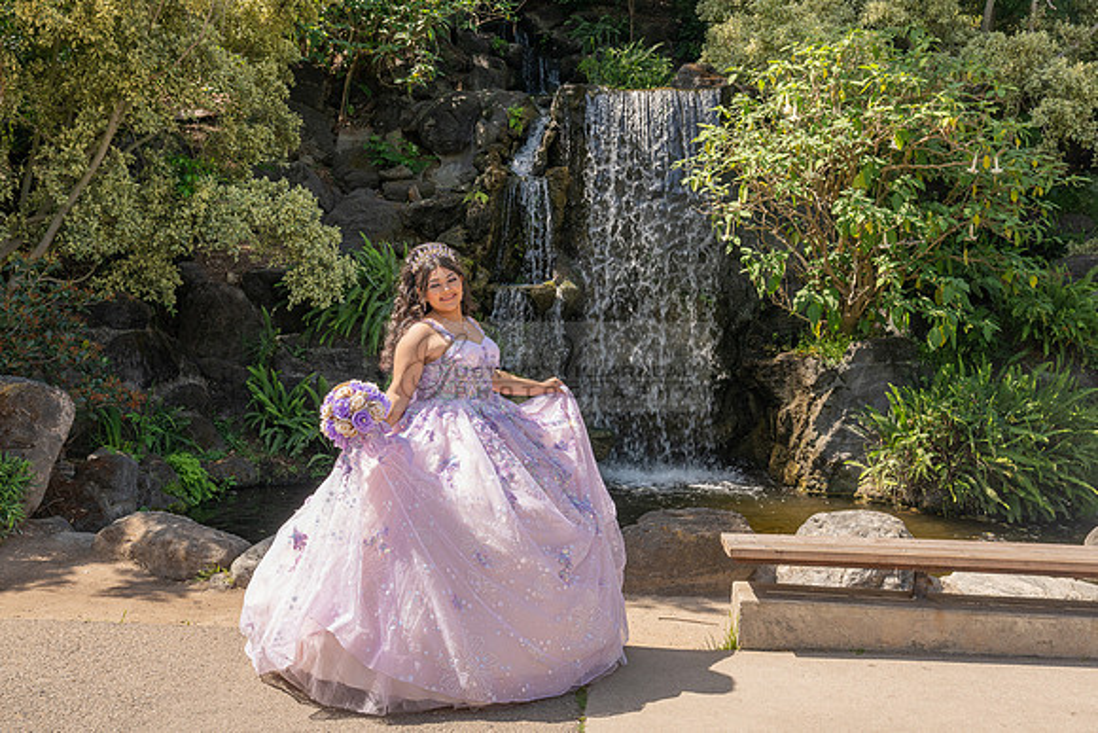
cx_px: 557
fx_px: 1018
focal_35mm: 33
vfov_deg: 39.6
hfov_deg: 56.7
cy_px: 366
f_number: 9
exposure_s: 1/200
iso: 200
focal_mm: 32.5
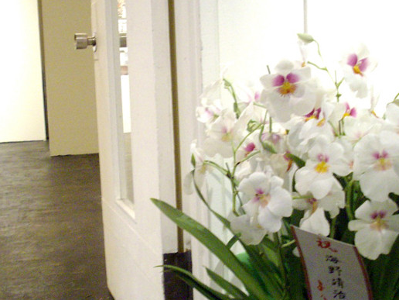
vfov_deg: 24.0
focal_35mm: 61
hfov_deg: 31.7
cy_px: 178
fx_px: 703
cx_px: 179
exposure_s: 1/13
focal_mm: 6.2
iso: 400
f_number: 2.8
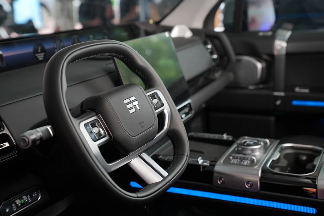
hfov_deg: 37.5
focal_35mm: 53
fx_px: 477
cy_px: 108
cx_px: 162
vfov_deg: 25.5
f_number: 4
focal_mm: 53
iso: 1000
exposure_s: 1/100
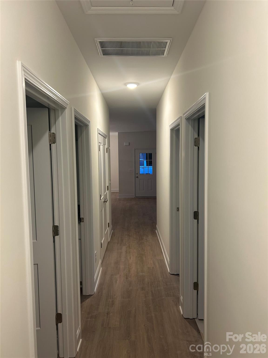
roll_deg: +0.7
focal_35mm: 26
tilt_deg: -3.8
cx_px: 134
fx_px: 268
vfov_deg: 67.3
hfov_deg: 53.1
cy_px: 179
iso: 100
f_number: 1.5
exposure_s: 1/60
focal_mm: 5.7
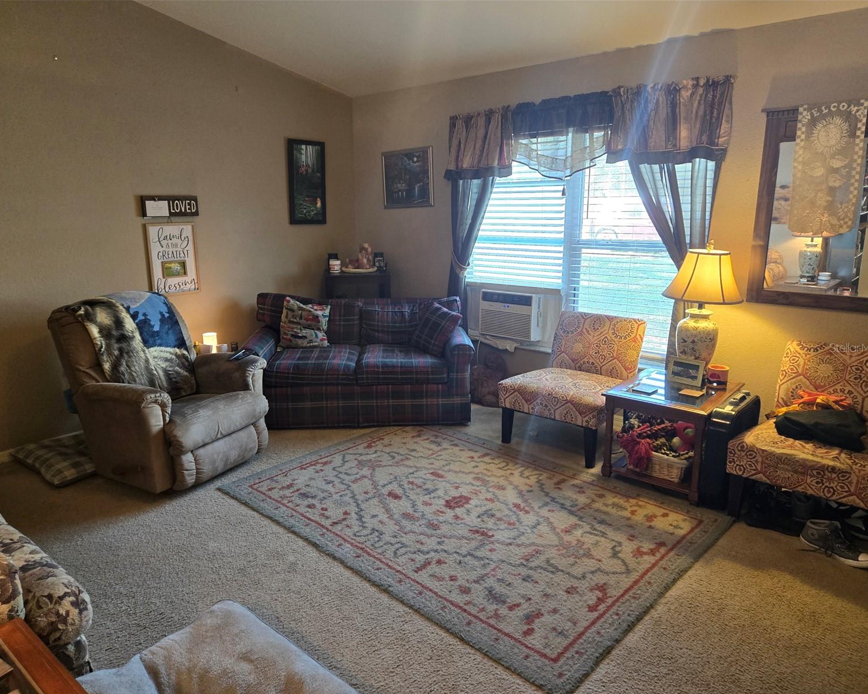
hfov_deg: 70.3
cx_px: 420
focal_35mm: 24
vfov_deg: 58.8
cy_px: 347
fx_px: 616
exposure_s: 1/120
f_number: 1.8
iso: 400
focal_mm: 5.4
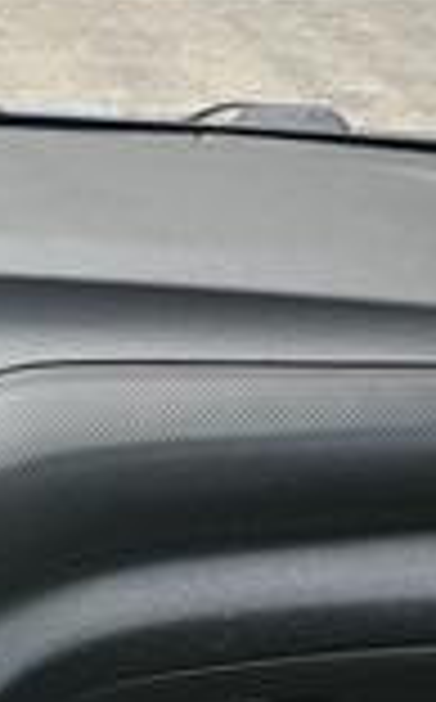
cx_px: -476
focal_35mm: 79
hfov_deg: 13.6
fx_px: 1508
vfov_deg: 25.7
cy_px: 572
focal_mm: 5.4
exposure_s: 1/60
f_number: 1.8
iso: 640
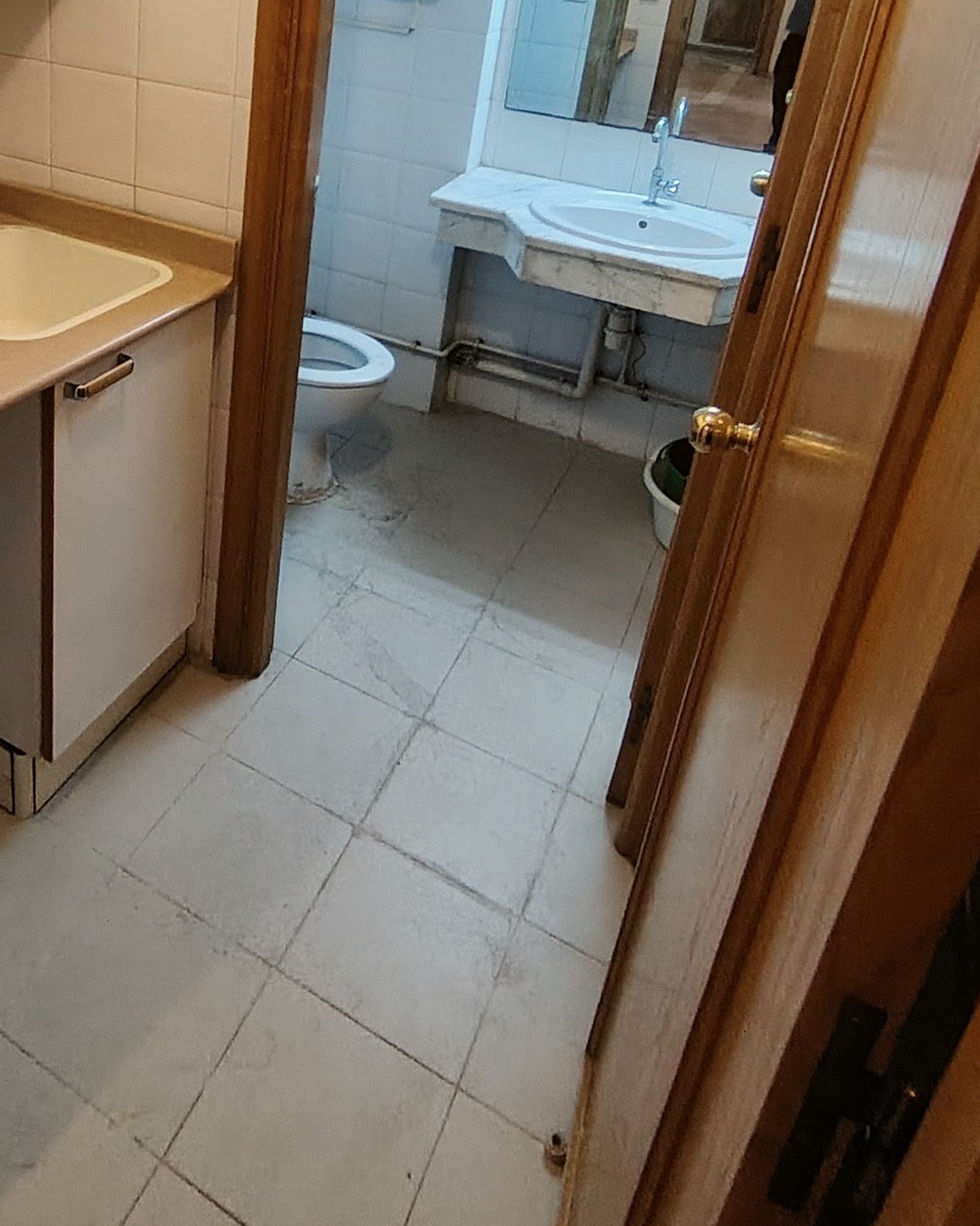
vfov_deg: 56.9
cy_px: 279
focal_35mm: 29
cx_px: 251
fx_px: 1052
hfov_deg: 48.2
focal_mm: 1.42
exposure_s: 1/33.3
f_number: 2.2
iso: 286
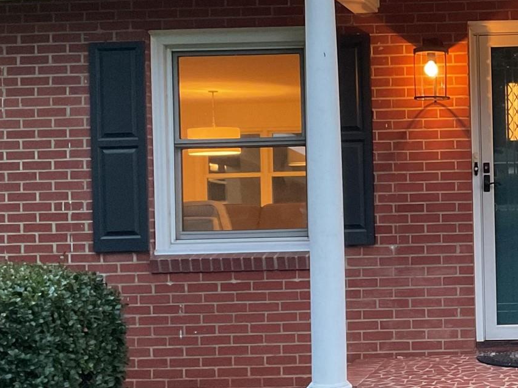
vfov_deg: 21.0
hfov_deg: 25.7
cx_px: 569
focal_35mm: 70
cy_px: 184
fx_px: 1047
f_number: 1.8
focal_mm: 3
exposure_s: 1/40
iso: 320
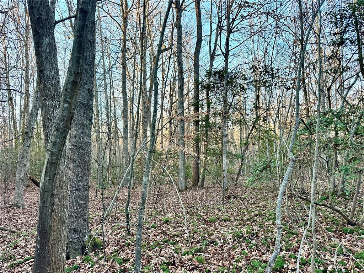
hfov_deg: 71.6
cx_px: 182
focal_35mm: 24
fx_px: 252
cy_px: 136
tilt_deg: +2.3
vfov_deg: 56.8
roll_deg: +1.4
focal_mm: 6.86
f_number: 1.78
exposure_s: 1/153
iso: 64
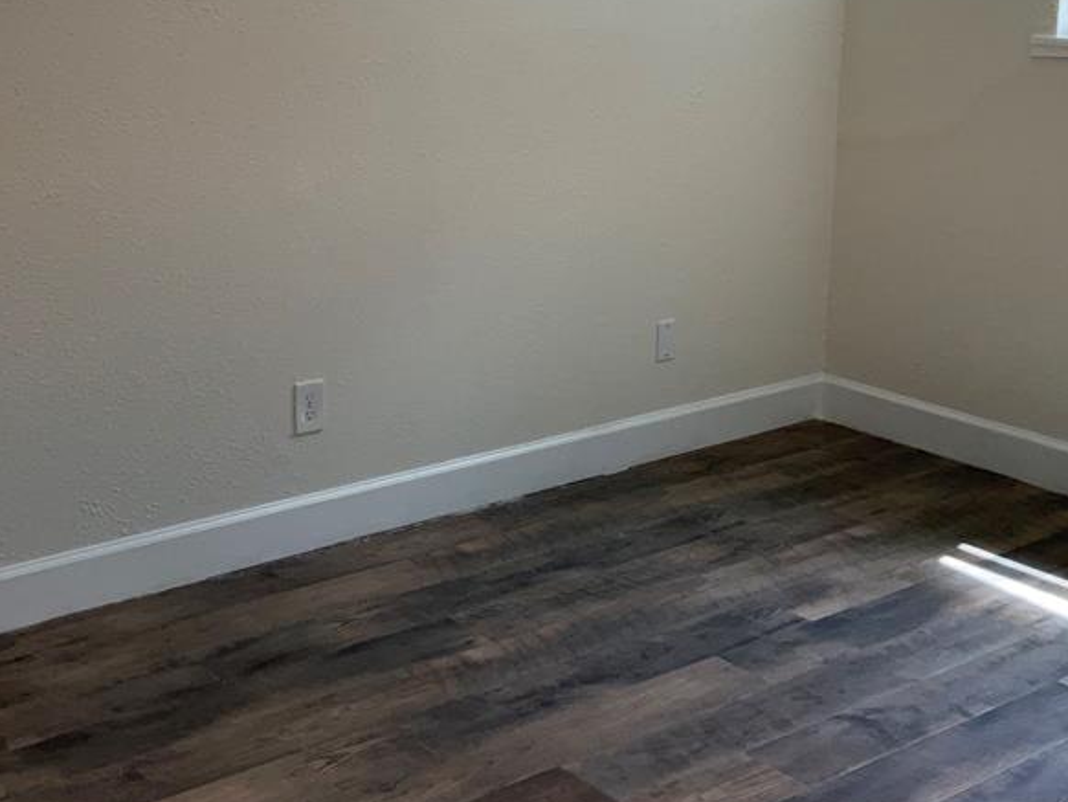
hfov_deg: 37.4
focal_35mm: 51
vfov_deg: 28.3
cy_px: 239
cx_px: 455
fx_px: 1574
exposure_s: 1/210
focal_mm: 3
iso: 16
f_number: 1.8
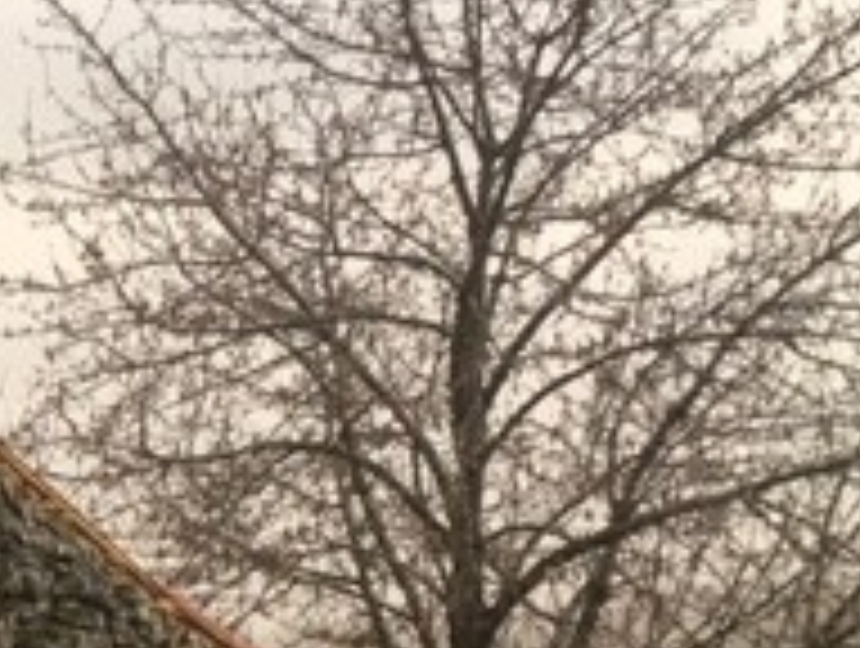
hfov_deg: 18.0
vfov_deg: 14.8
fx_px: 2414
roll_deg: +1.6
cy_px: 756
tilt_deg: -2.9
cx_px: -437
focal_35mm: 97
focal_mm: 4.15
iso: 25
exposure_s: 1/1202
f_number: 2.2
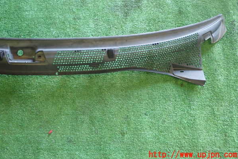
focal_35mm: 43
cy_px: 70
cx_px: 119
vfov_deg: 31.2
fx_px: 284
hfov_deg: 45.4
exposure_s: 1/40
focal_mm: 7.31
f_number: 2.8
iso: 800
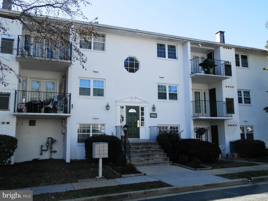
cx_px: 134
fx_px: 240
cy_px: 100
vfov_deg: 45.4
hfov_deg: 58.4
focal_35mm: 31
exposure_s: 1/40
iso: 80
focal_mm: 5.5
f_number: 9.1
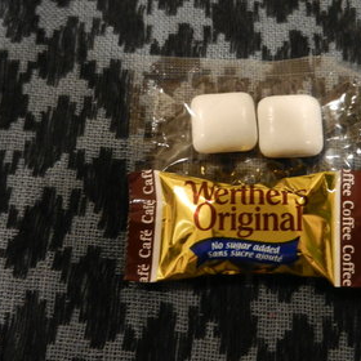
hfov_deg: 34.9
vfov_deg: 35.4
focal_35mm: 48
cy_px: 183
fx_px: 566
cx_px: 251
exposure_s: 1/4
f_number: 4
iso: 200
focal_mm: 6.9
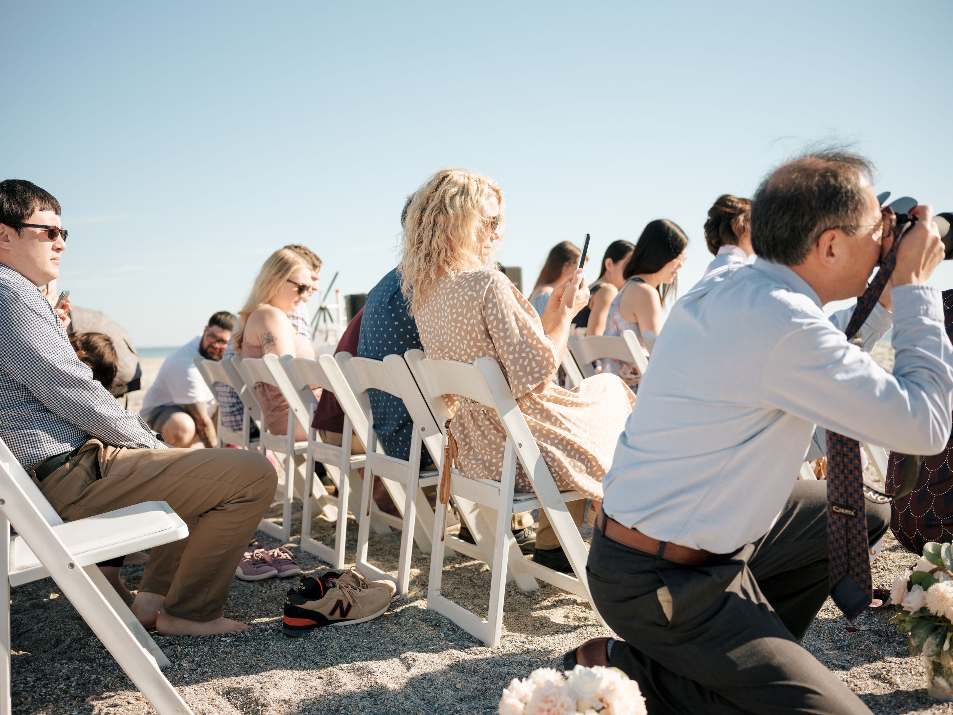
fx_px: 1101
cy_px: 358
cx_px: 476
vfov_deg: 36.0
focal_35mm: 40
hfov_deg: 46.8
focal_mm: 50
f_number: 4
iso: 400
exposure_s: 1/2000
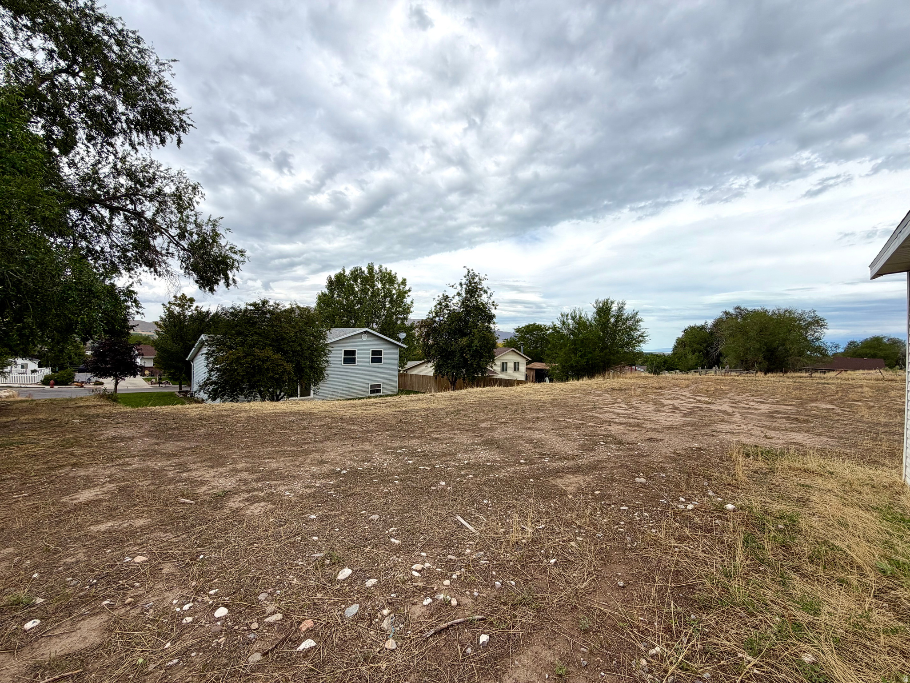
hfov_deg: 102.1
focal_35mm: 14
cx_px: 455
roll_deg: -1.9
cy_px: 342
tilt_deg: +0.1
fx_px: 368
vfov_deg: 85.7
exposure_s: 1/1050
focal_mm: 2.22
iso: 20
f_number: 2.2
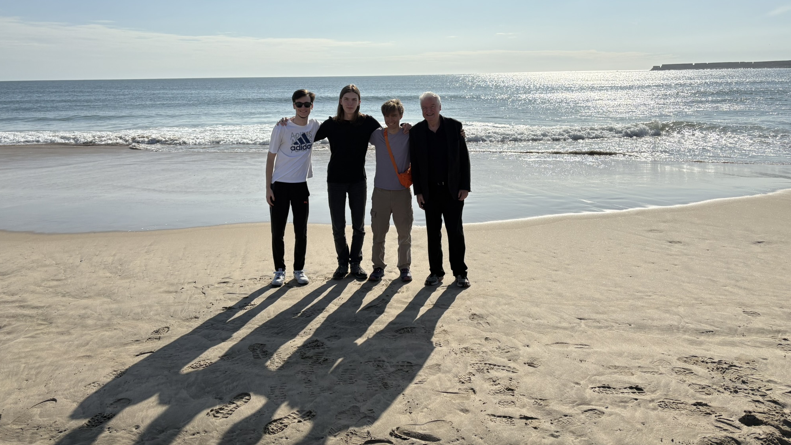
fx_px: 608
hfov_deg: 66.1
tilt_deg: -8.6
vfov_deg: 40.0
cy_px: 174
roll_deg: +1.0
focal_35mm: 29
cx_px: 388
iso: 40
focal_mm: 5.96
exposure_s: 1/10101
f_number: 1.6
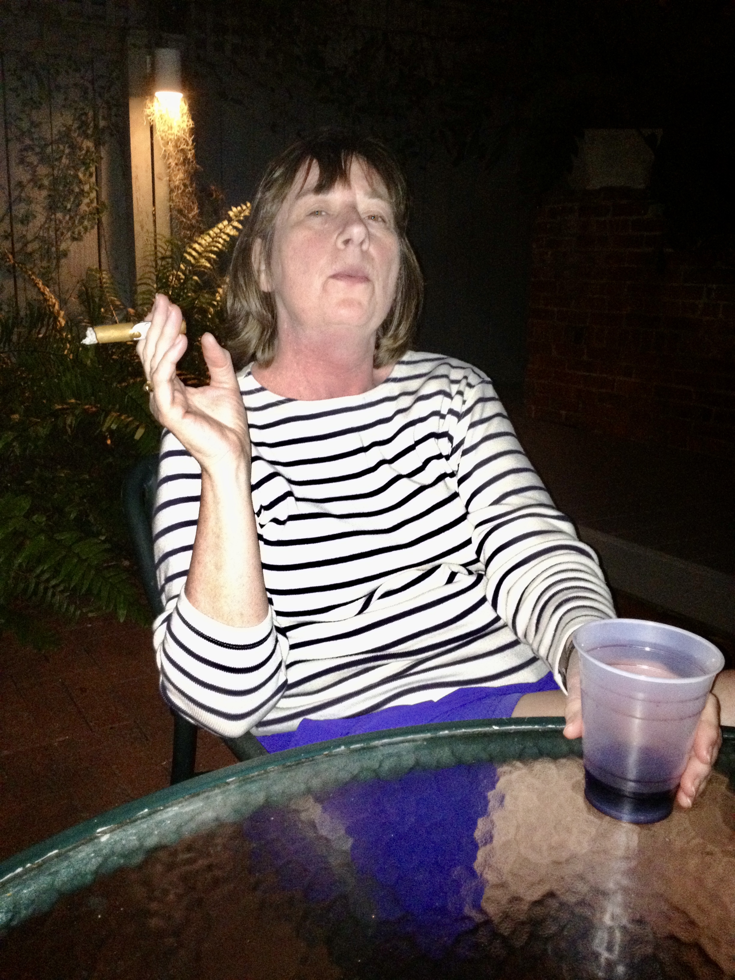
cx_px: 368
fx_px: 991
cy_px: 490
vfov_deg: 52.6
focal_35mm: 35
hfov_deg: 40.7
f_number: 2.4
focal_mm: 4.28
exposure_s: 1/16
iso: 400
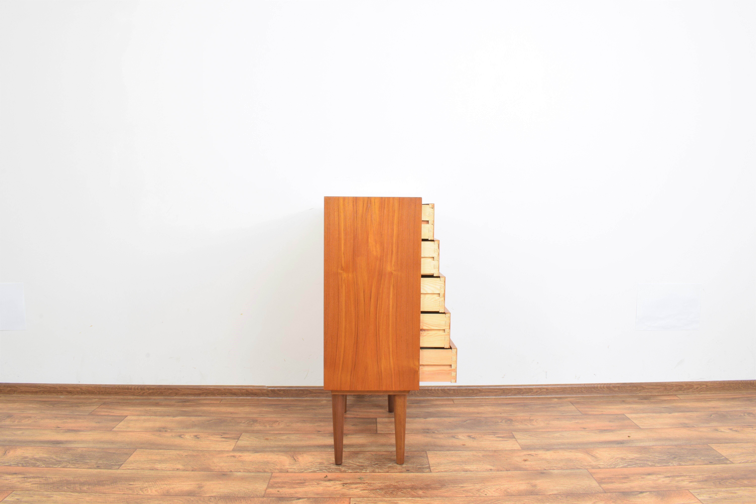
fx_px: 567
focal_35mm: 27
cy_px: 252
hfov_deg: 67.4
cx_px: 378
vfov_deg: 47.9
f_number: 22
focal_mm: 18
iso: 100
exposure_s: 4
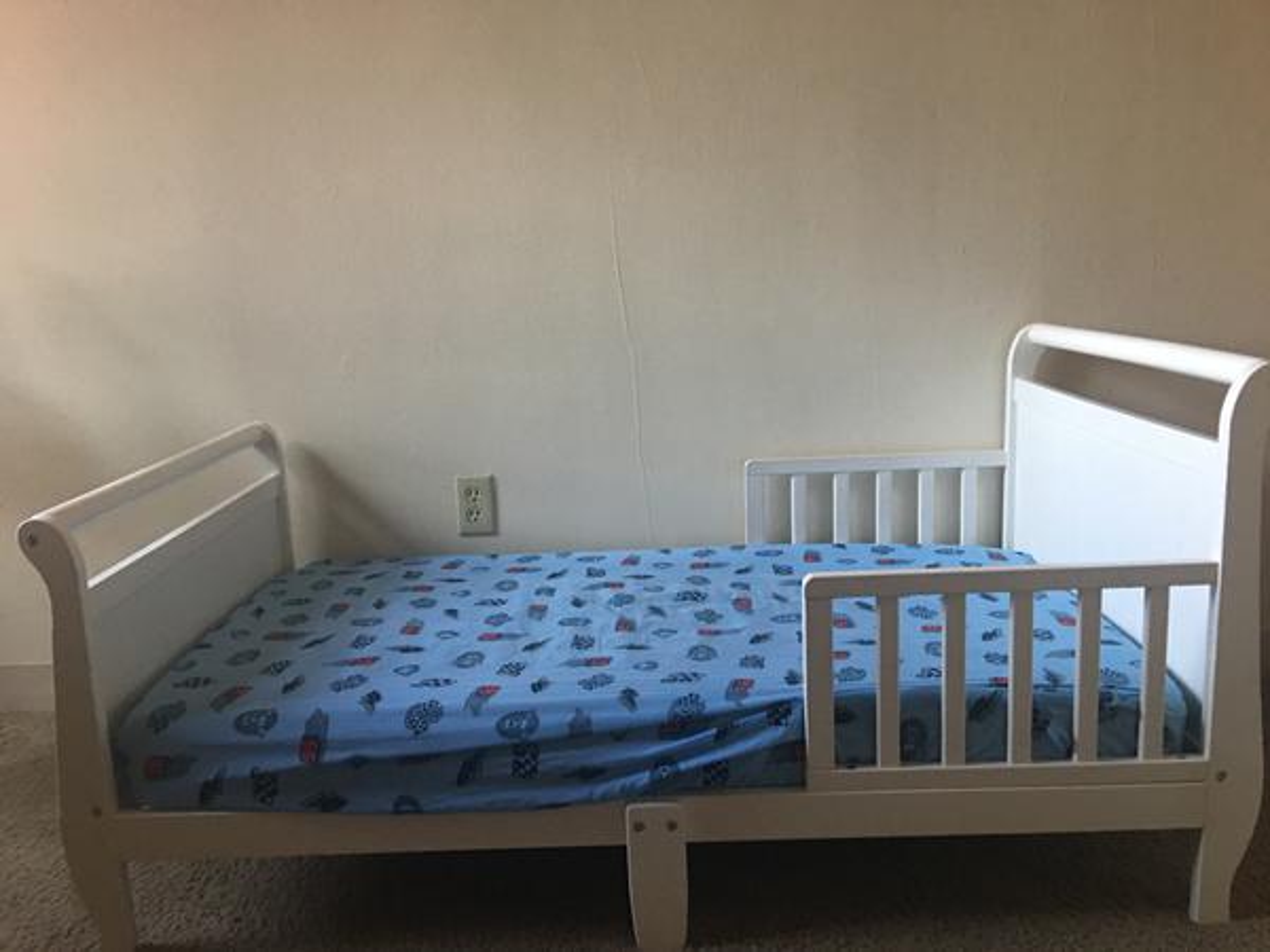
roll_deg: +1.7
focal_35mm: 29
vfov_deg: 48.2
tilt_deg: -9.6
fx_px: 1064
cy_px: 476
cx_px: 635
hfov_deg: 61.7
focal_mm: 4.15
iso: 100
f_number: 2.2
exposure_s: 1/15
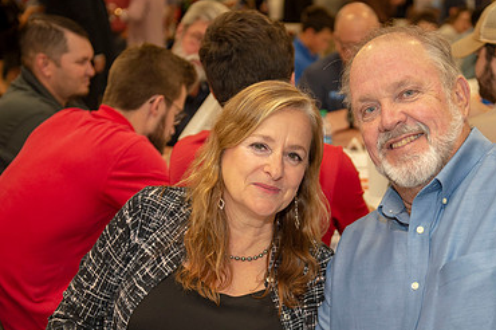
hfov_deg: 29.1
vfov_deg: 19.6
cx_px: 324
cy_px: 244
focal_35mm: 69
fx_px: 950
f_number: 2.8
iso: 800
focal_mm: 44
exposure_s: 1/125
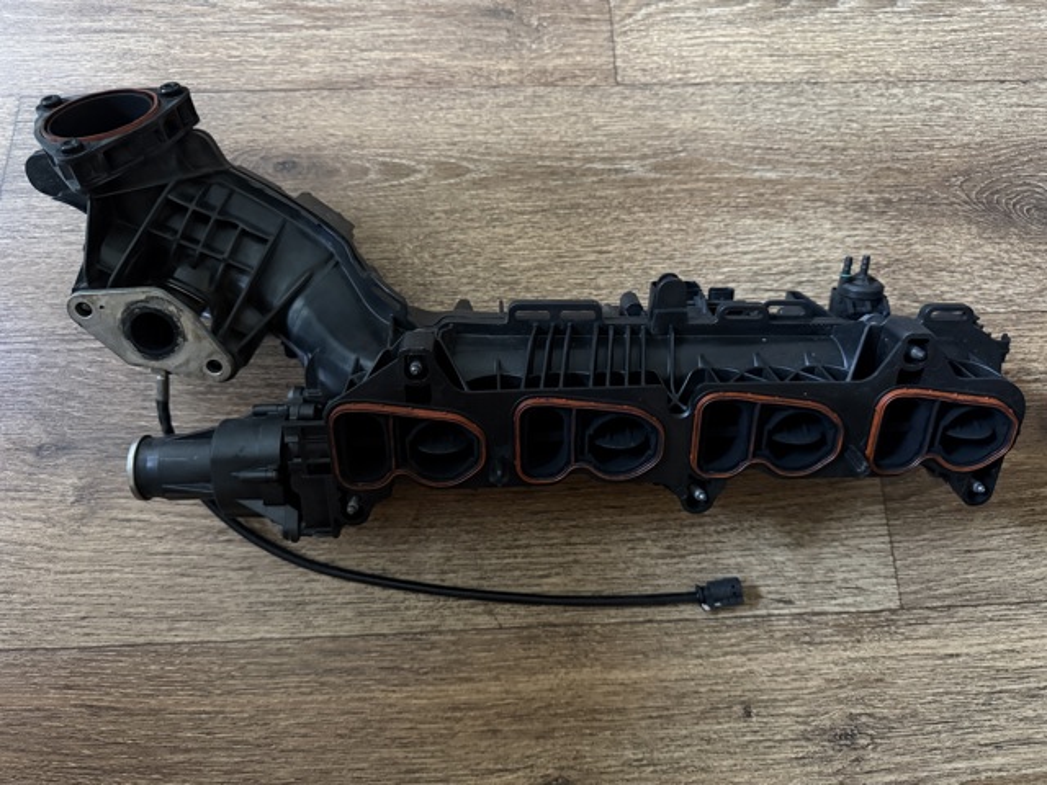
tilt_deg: -71.7
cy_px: 392
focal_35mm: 24
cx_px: 524
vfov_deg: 56.8
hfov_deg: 71.6
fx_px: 726
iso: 1250
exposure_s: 1/30
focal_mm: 6.76
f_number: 1.78
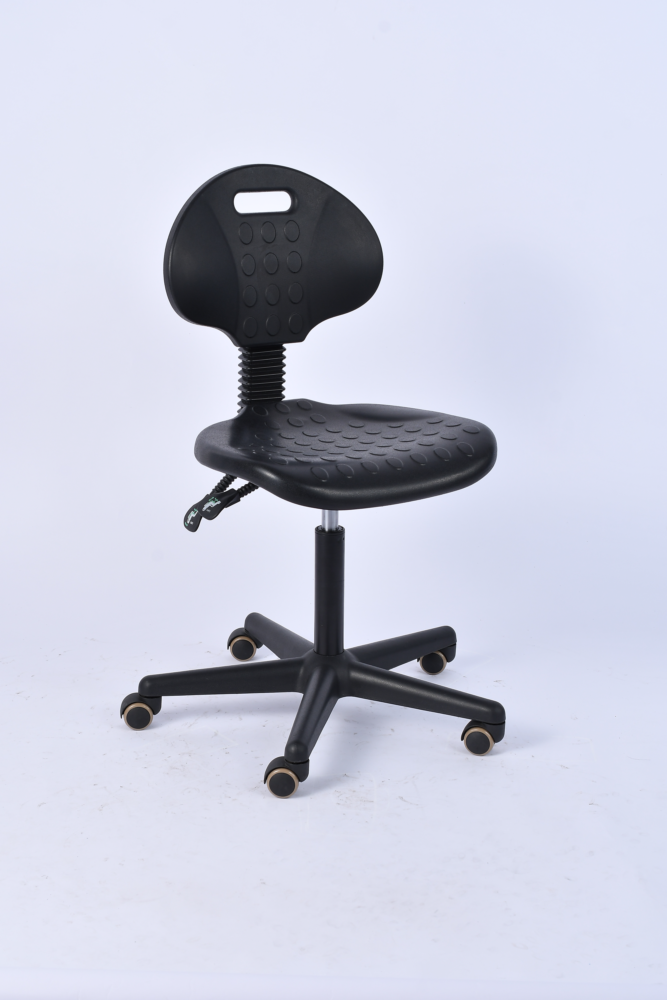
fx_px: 1667
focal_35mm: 60
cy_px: 500
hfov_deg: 22.6
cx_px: 334
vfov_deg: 33.4
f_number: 9
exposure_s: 1/125
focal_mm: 40
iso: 125
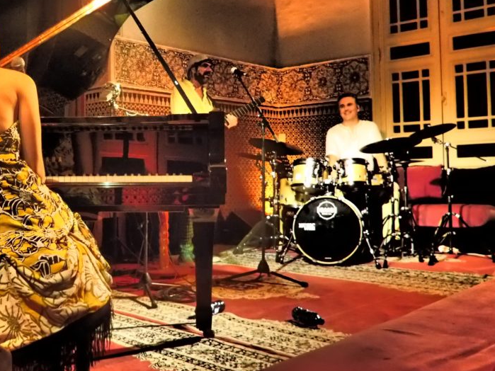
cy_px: 149
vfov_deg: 35.0
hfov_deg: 45.1
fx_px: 586
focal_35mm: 41
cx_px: 163
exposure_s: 1/25
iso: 800
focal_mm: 6
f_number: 2.8
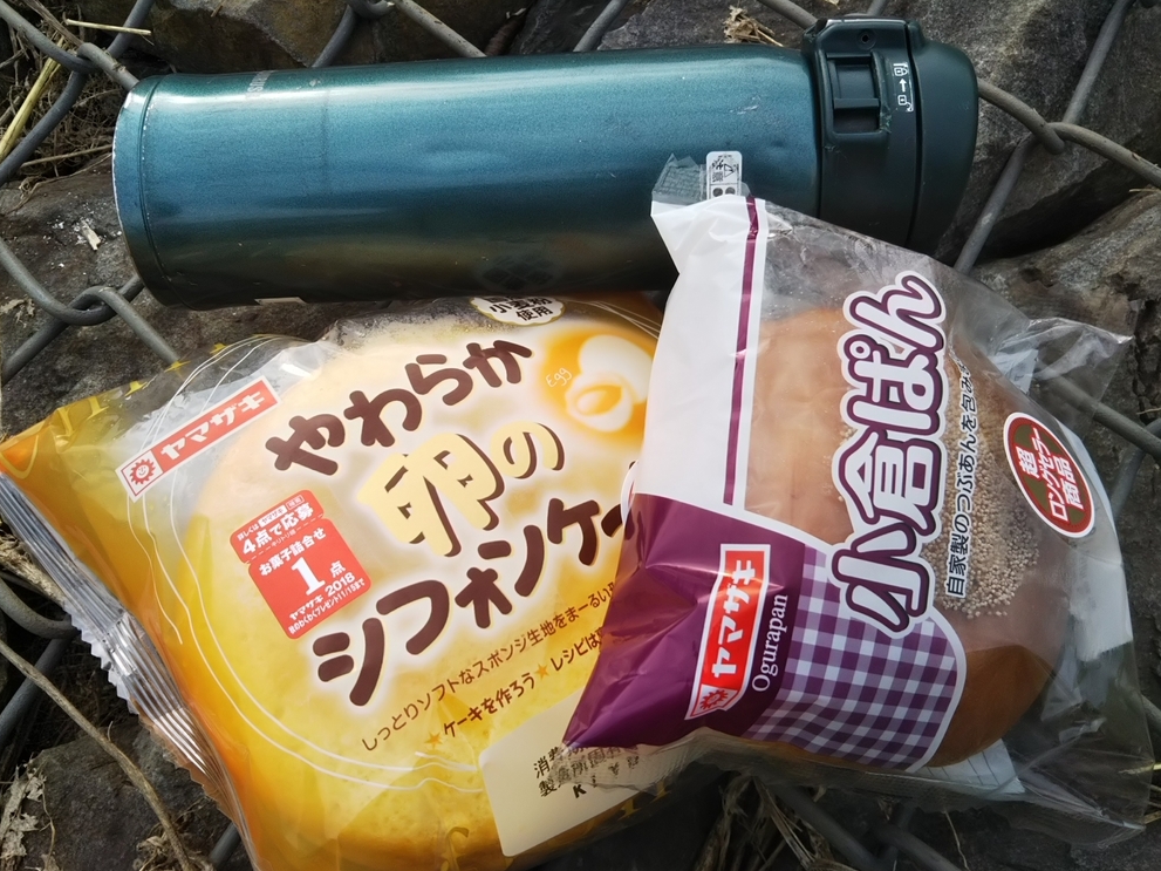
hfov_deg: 58.4
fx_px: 1040
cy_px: 441
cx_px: 568
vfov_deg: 45.4
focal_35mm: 31
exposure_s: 1/536
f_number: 2.2
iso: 20
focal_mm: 4
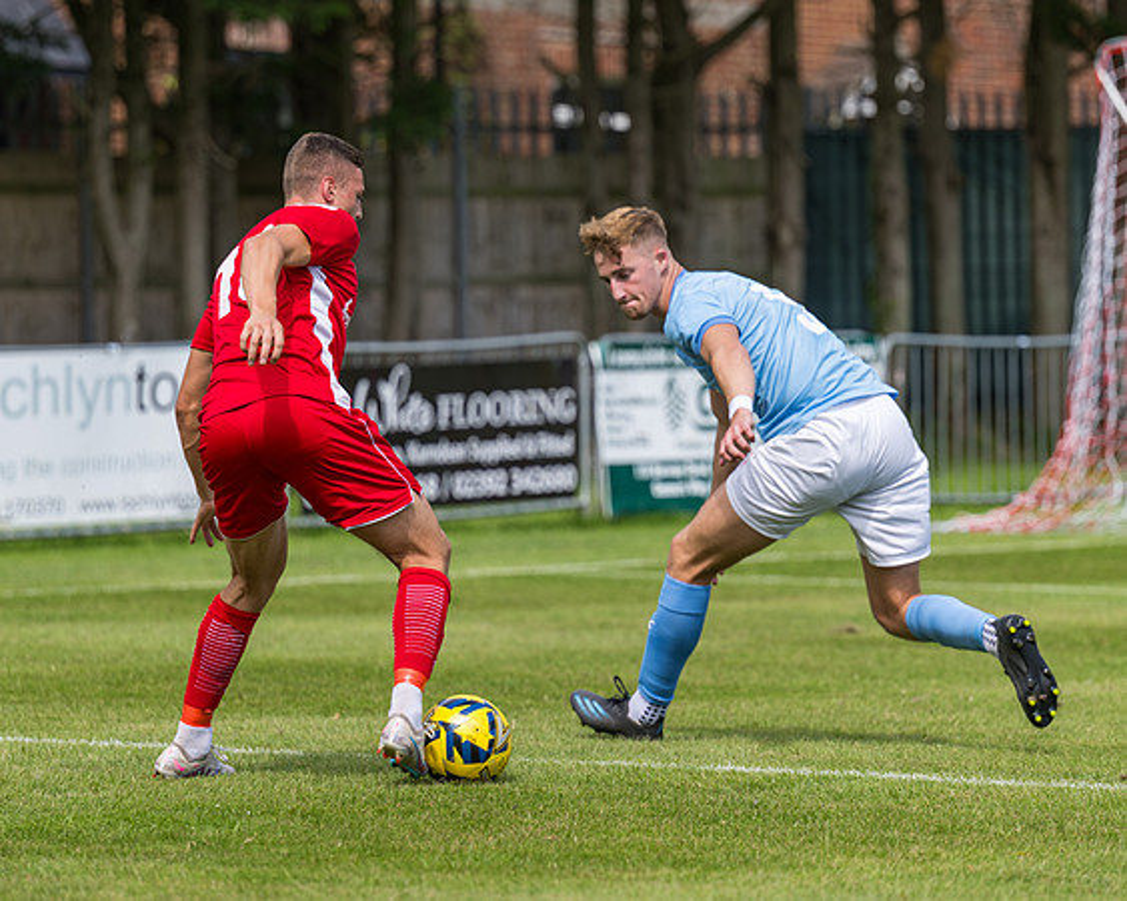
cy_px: 458
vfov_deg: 7.1
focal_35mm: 216
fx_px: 7217
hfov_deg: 8.9
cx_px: 499
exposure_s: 1/800
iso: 50
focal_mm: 135
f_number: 2.8
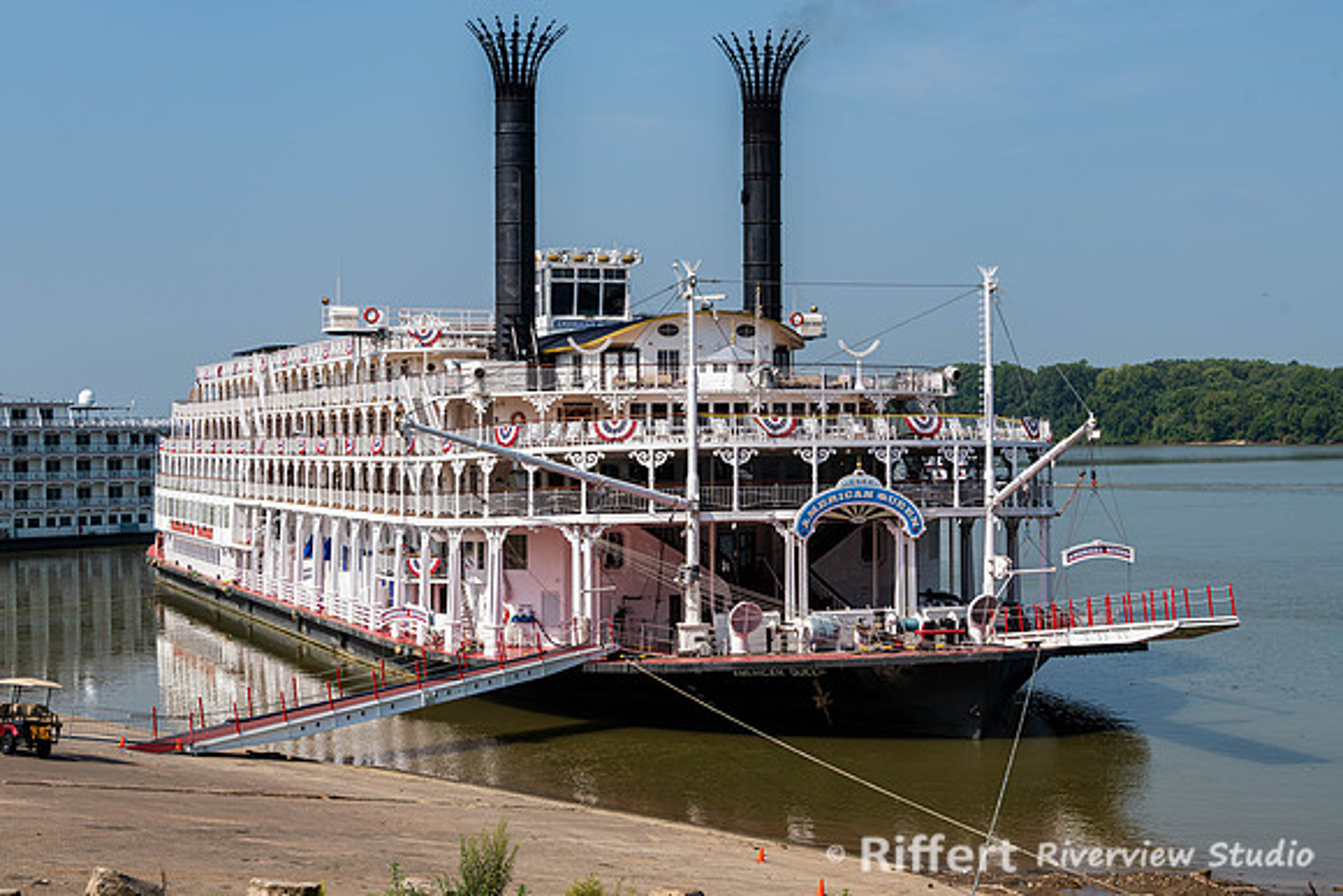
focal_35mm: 60
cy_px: 448
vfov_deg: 22.7
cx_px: 672
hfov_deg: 33.5
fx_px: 2228
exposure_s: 1/160
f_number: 8
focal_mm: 58
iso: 64
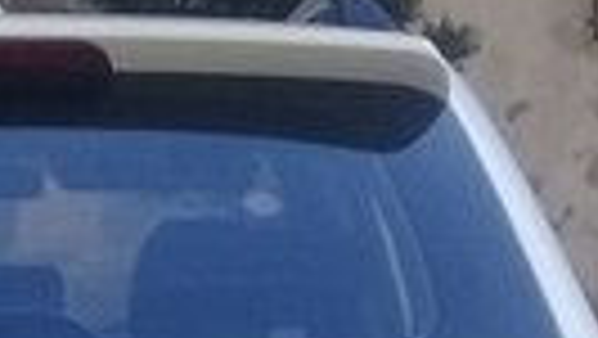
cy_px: 656
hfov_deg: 12.5
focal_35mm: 168
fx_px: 2666
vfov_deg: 7.0
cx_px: -103
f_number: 2.2
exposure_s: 1/344
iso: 50
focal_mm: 3.3
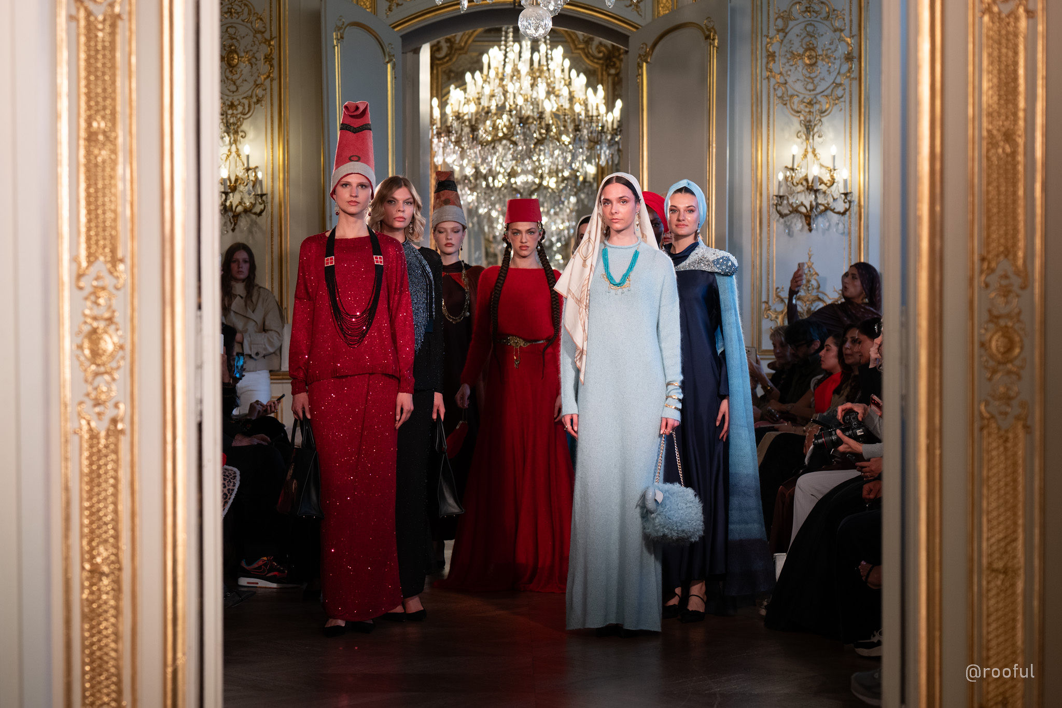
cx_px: 472
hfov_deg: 27.4
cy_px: 409
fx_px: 2180
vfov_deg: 18.4
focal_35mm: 74
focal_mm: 62
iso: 640
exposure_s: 1/320
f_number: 3.2
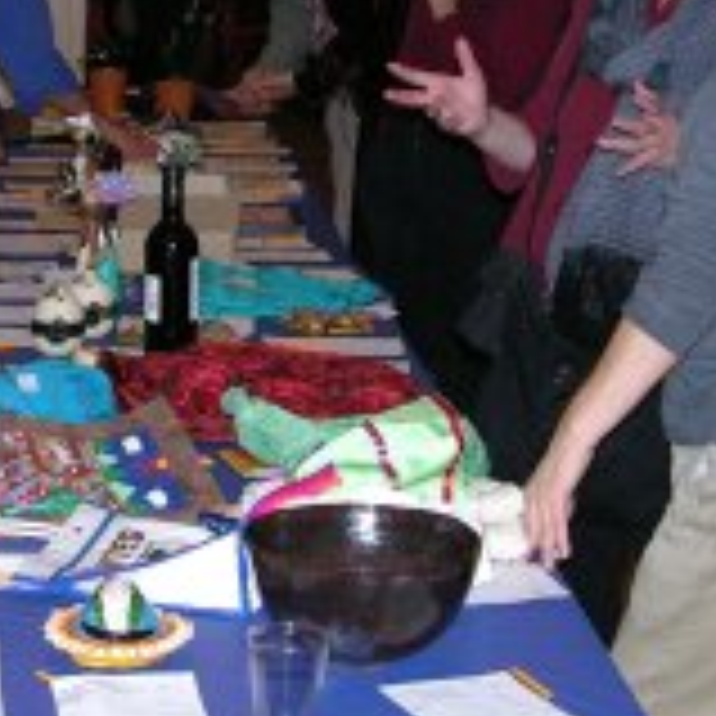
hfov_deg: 16.1
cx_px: 257
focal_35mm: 108
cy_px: 191
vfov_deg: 16.1
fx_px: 2527
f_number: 2.8
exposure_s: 1/60.1
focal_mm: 8.9
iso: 200
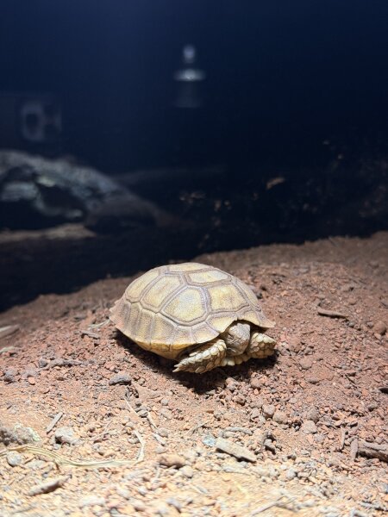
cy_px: 258
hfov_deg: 30.3
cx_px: 194
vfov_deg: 39.7
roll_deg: -1.0
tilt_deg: -9.3
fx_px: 717
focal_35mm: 48
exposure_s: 1/615
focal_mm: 6.76
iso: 64
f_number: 1.78
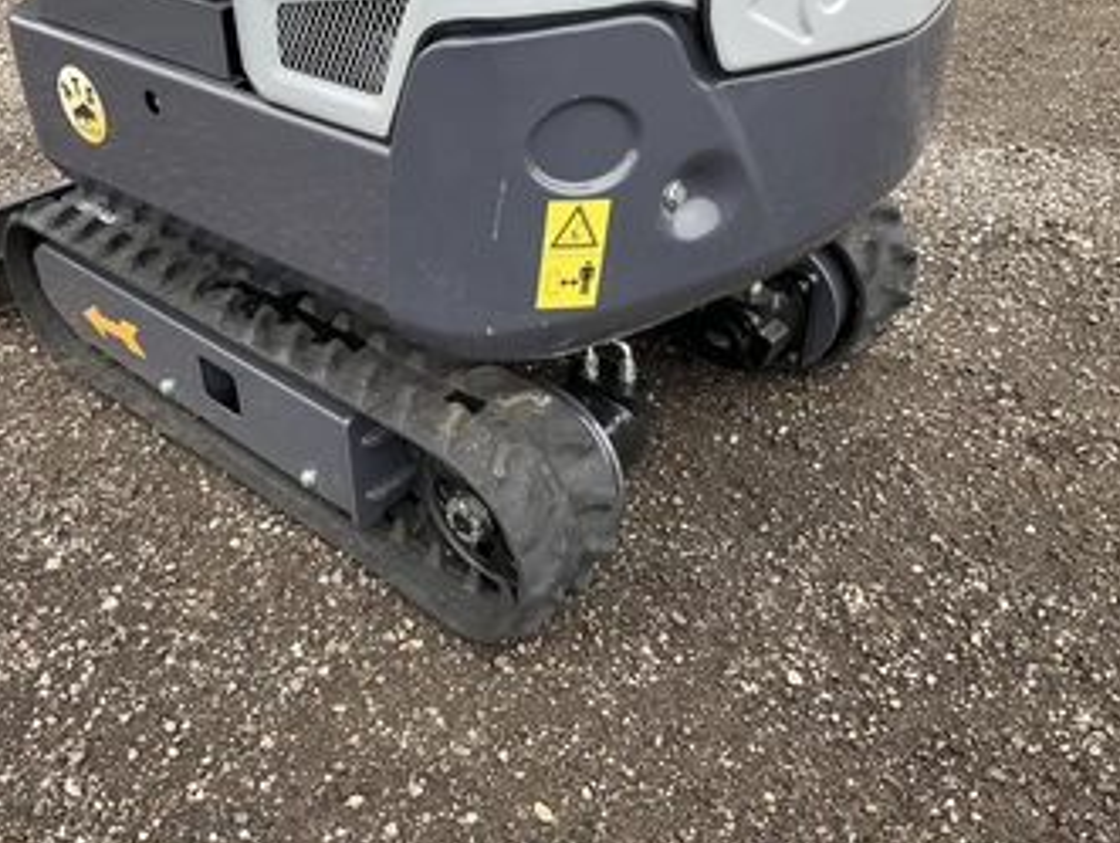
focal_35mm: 35
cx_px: 497
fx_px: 1134
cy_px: 386
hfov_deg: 52.5
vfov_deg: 40.7
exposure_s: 1/122
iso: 20
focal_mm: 3
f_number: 1.8
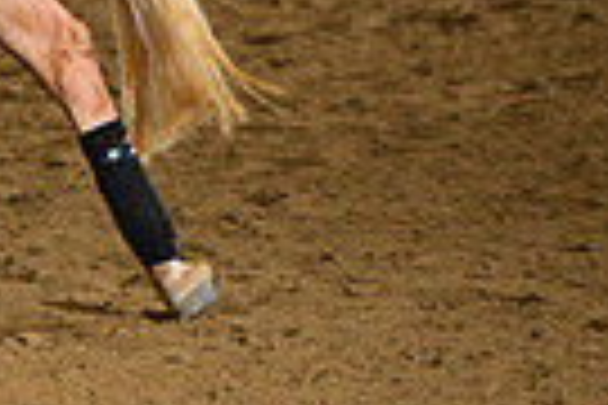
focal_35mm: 859
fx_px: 14506
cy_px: -268
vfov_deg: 1.6
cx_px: -685
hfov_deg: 2.4
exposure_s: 1/200
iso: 2500
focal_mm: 200
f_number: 4.5
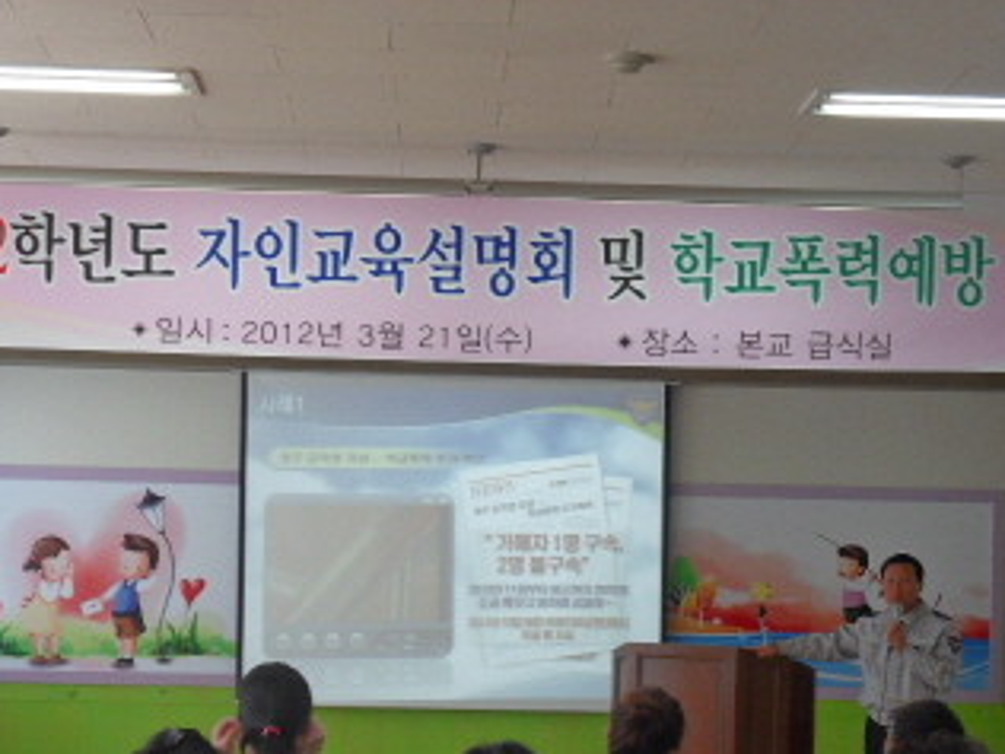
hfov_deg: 24.7
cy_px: 593
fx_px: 2294
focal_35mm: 79
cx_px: 537
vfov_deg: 18.5
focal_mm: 9
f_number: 4.5
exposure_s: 1/45
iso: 120
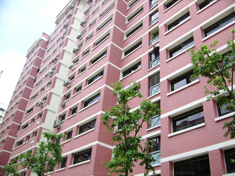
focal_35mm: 35
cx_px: 118
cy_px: 88
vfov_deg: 40.7
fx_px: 238
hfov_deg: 52.6
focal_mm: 5.95
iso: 50
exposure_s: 1/272
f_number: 2.8
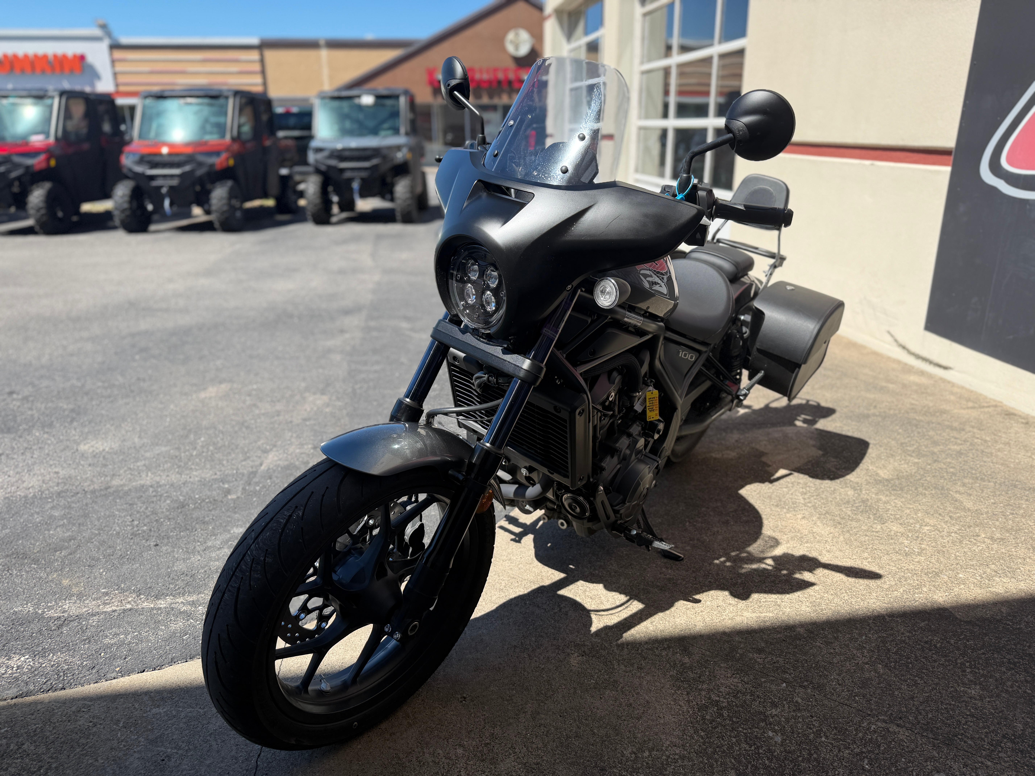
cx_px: 518
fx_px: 718
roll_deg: +0.2
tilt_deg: -18.3
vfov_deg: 56.8
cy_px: 388
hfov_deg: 71.6
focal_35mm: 24
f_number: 1.78
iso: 80
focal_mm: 6.76
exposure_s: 1/2703
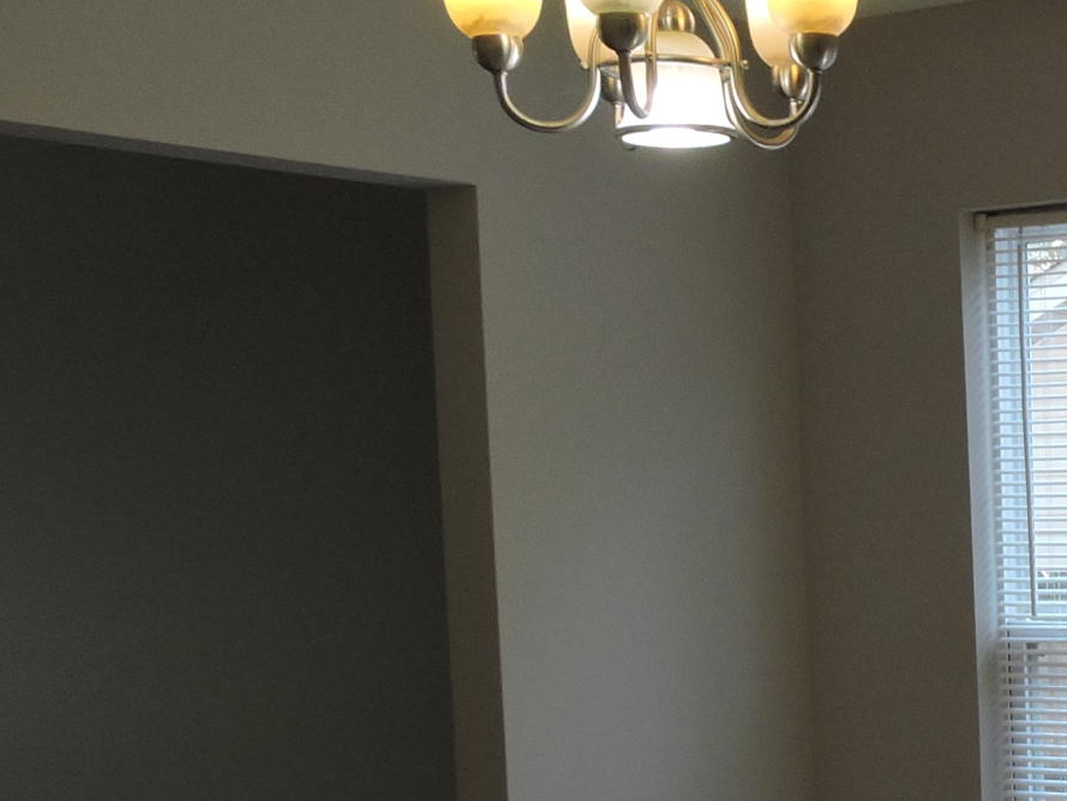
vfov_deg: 17.8
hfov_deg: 21.8
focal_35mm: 81
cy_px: 793
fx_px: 2497
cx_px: 1386
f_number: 3.3
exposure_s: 1/60
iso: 100
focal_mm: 4.3
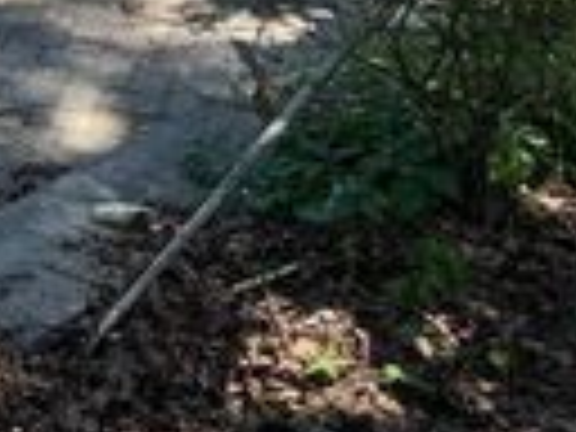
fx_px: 1564
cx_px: -490
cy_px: -362
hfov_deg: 16.9
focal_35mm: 94
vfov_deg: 13.9
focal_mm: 6.76
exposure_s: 1/1721
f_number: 1.78
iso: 80
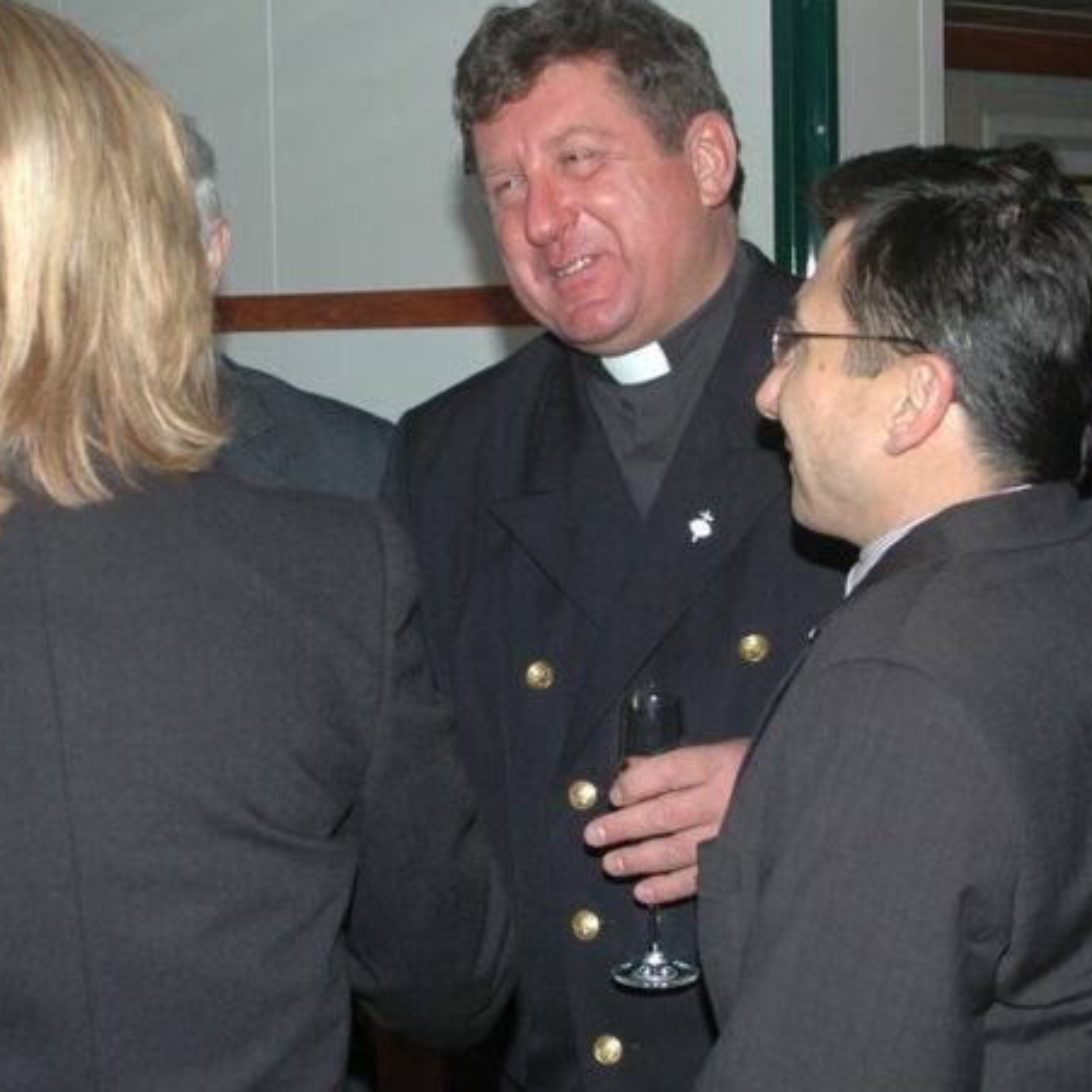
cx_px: 315
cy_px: 544
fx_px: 2997
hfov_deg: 20.5
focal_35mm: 84
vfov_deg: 20.7
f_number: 5.6
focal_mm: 29
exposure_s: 1/60
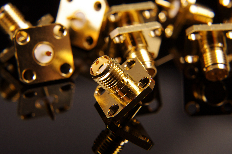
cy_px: 77
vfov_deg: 18.1
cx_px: 116
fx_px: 483
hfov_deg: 27.0
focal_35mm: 75
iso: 125
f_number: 10
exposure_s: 1/125
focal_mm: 50
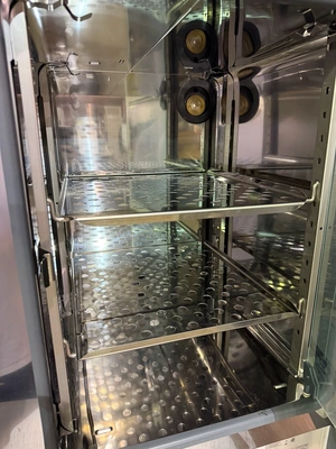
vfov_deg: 71.6
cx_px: 168
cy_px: 224
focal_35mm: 24
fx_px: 311
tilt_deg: -13.4
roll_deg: +0.9
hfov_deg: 56.8
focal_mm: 6.76
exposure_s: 1/60
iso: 800
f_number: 1.78
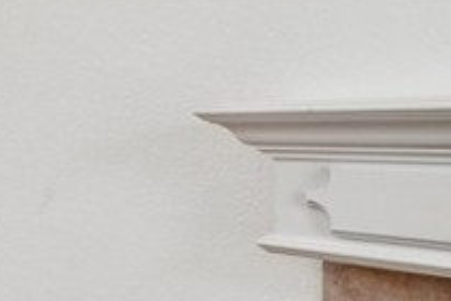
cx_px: -620
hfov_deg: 15.5
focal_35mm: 64
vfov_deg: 21.2
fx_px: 802
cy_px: 121
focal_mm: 13
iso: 400
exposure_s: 1/8
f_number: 10
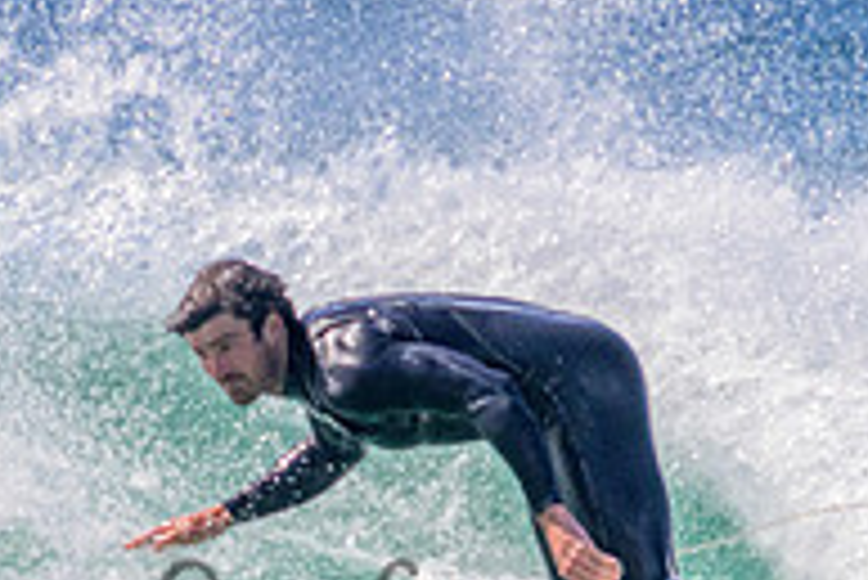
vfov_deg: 0.5
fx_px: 66136
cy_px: 713
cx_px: 533
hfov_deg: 0.8
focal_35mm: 2741
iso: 1250
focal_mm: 800
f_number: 11
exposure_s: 1/1600
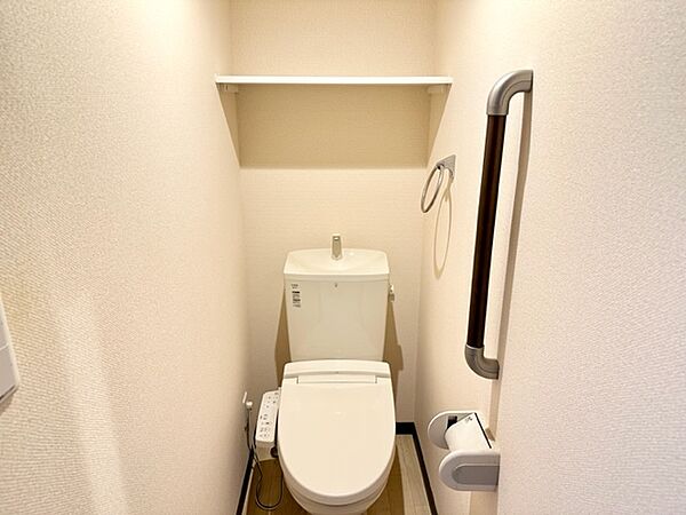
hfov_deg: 71.6
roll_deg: -0.3
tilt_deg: -18.1
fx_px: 476
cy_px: 258
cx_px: 343
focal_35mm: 24
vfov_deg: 56.8
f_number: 1.78
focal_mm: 6.86
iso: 200
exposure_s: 1/50
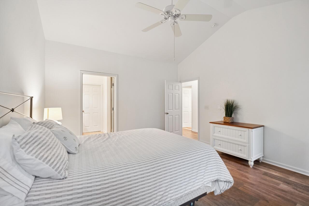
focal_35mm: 16
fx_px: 137
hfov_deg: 96.7
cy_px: 103
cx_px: 154
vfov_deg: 73.7
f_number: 4
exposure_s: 1/13
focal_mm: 10.5
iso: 800
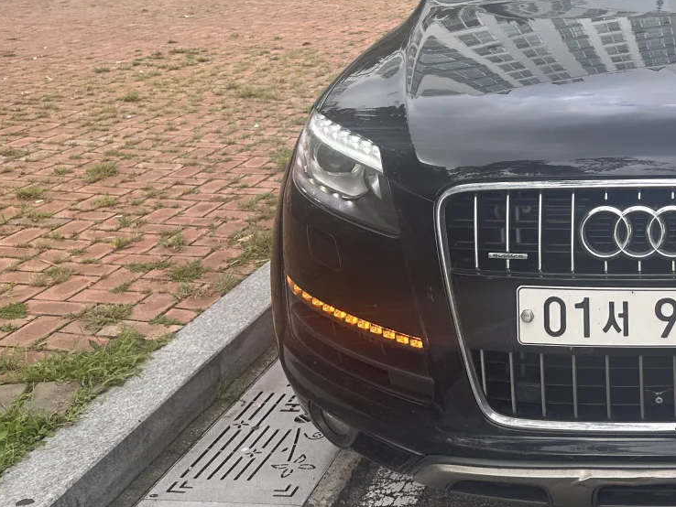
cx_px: 651
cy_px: 121
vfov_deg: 27.6
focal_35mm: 52
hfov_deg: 34.1
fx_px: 1016
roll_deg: -0.1
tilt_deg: -12.3
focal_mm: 6.86
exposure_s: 1/580
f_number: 1.78
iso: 80
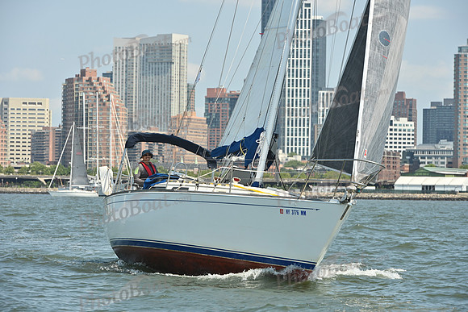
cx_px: 234
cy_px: 156
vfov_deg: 8.1
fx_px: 2210
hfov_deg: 12.1
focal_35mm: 170
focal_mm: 170
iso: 320
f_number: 9
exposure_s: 1/1000
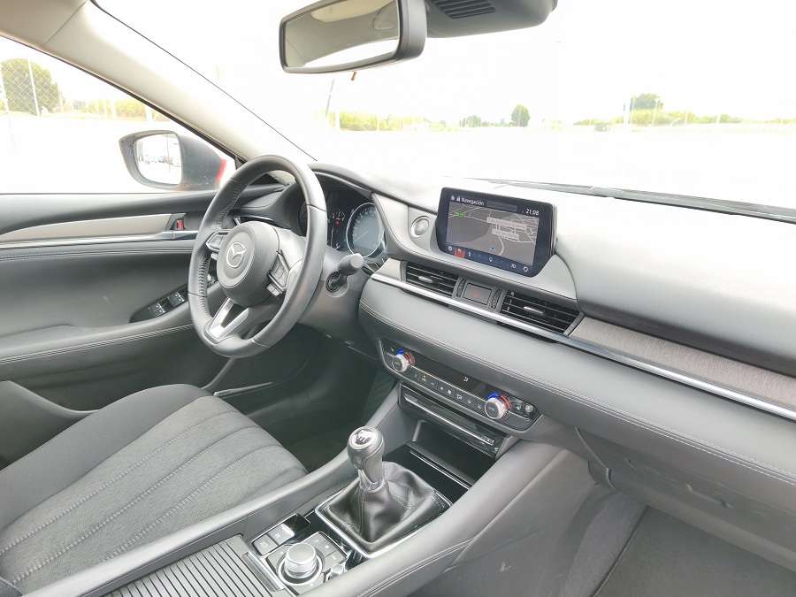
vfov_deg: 58.9
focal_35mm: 23
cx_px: 398
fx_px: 529
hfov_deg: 73.9
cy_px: 298
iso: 50
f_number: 1.7
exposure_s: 1/137
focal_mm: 5.35
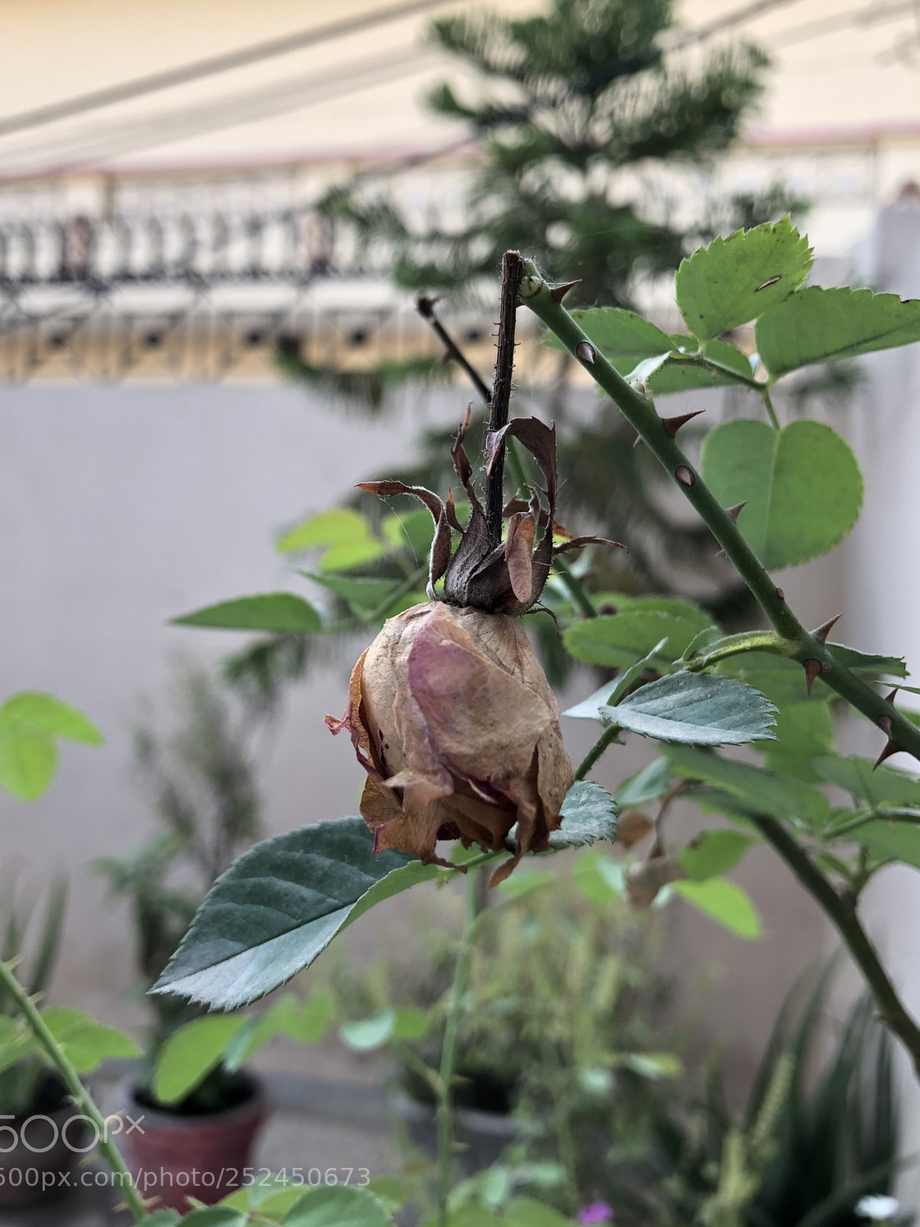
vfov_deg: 59.9
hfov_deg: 46.8
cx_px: 434
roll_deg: -3.1
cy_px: 584
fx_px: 1063
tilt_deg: +2.3
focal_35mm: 30
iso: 25
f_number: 1.8
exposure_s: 1/100
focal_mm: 3.99
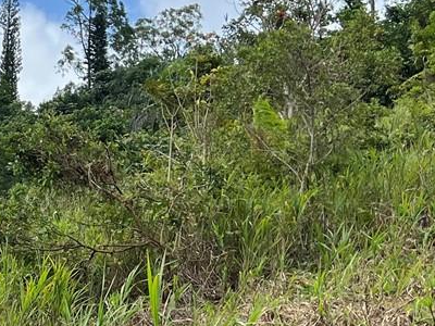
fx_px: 1307
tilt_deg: +0.1
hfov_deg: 17.6
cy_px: 354
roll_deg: -0.8
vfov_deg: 13.9
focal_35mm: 104
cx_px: -138
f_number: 1.5
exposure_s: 1/4444
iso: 50
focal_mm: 5.7
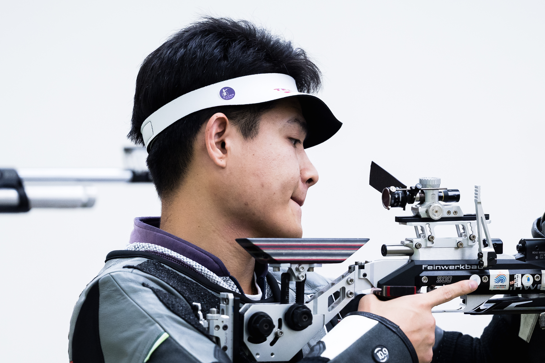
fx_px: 7962
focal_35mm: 526
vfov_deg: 2.6
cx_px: 315
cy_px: 245
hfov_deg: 3.9
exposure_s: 1/800
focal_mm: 300
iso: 1000
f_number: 2.8
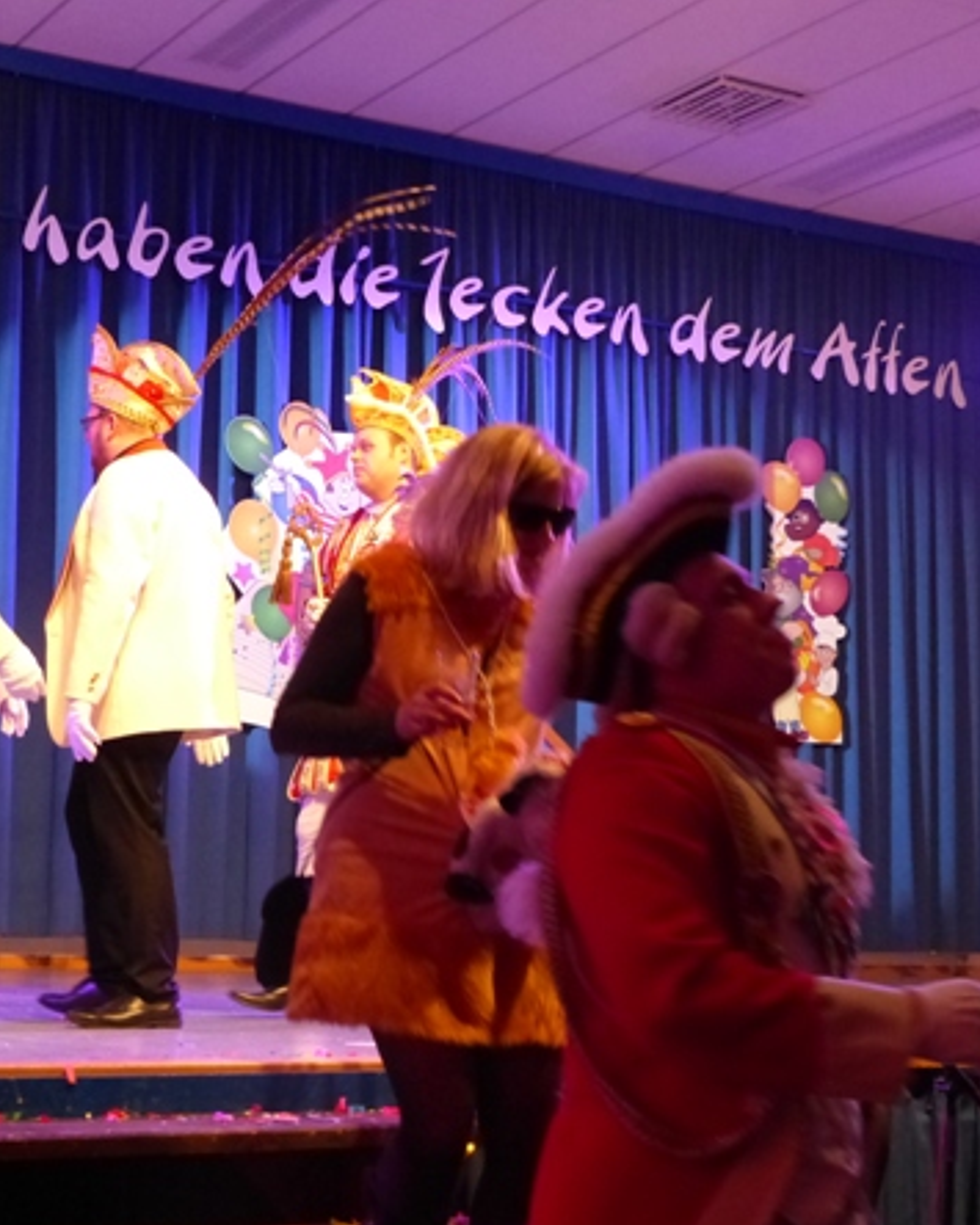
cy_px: 618
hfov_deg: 24.3
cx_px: 240
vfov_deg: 30.5
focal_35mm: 62
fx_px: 2249
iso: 800
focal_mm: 8.4
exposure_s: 1/60
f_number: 2.8
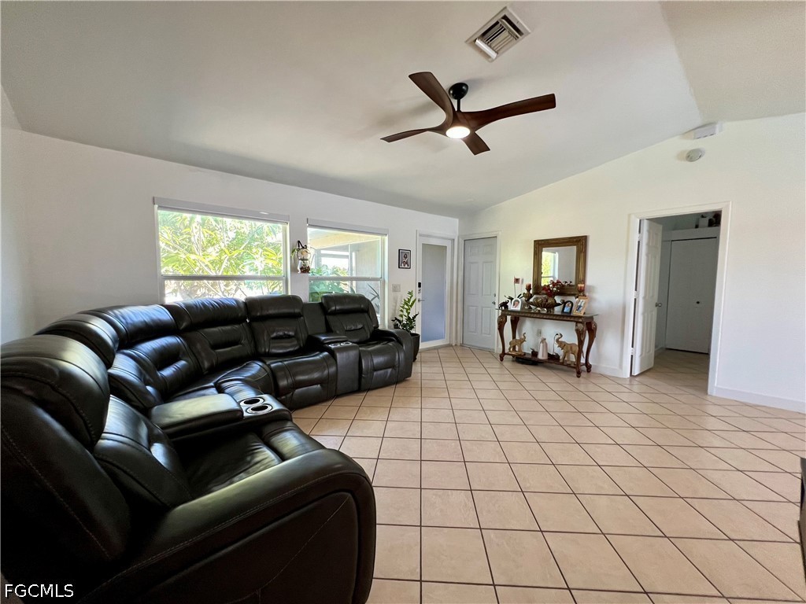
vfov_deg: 89.9
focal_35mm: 13
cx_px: 403
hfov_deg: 106.2
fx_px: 303
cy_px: 302
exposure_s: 1/120
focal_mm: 1.57
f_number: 1.8
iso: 250
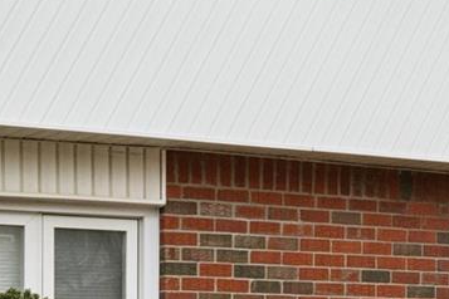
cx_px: 230
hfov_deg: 15.5
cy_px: 14
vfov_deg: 10.3
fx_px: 1646
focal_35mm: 132
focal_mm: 23
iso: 640
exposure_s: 1/125
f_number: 14
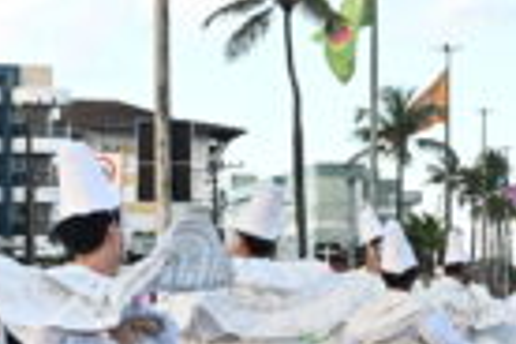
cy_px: 376
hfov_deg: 17.1
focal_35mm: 116
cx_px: 568
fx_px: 1663
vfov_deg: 11.6
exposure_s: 1/640
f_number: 4
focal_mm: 27
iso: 500
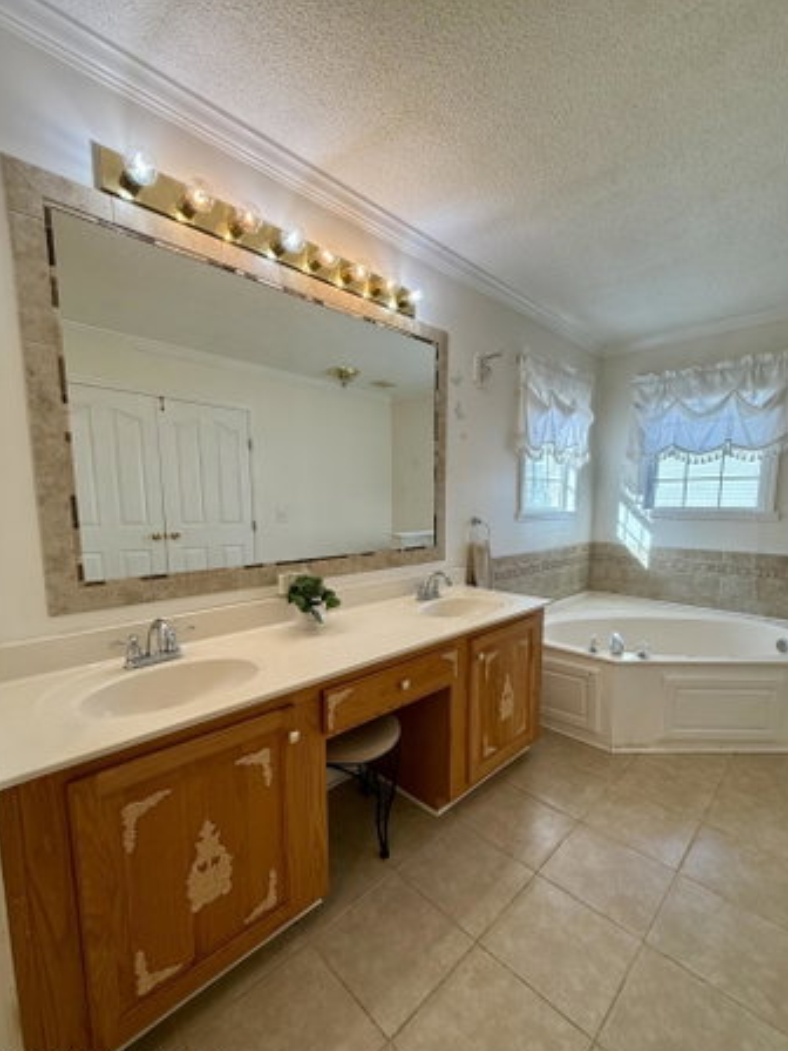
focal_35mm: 15
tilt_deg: -6.4
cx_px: 410
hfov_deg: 81.7
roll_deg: -0.7
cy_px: 558
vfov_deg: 98.0
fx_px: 455
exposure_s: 1/120
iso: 80
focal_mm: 2.22
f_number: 2.2
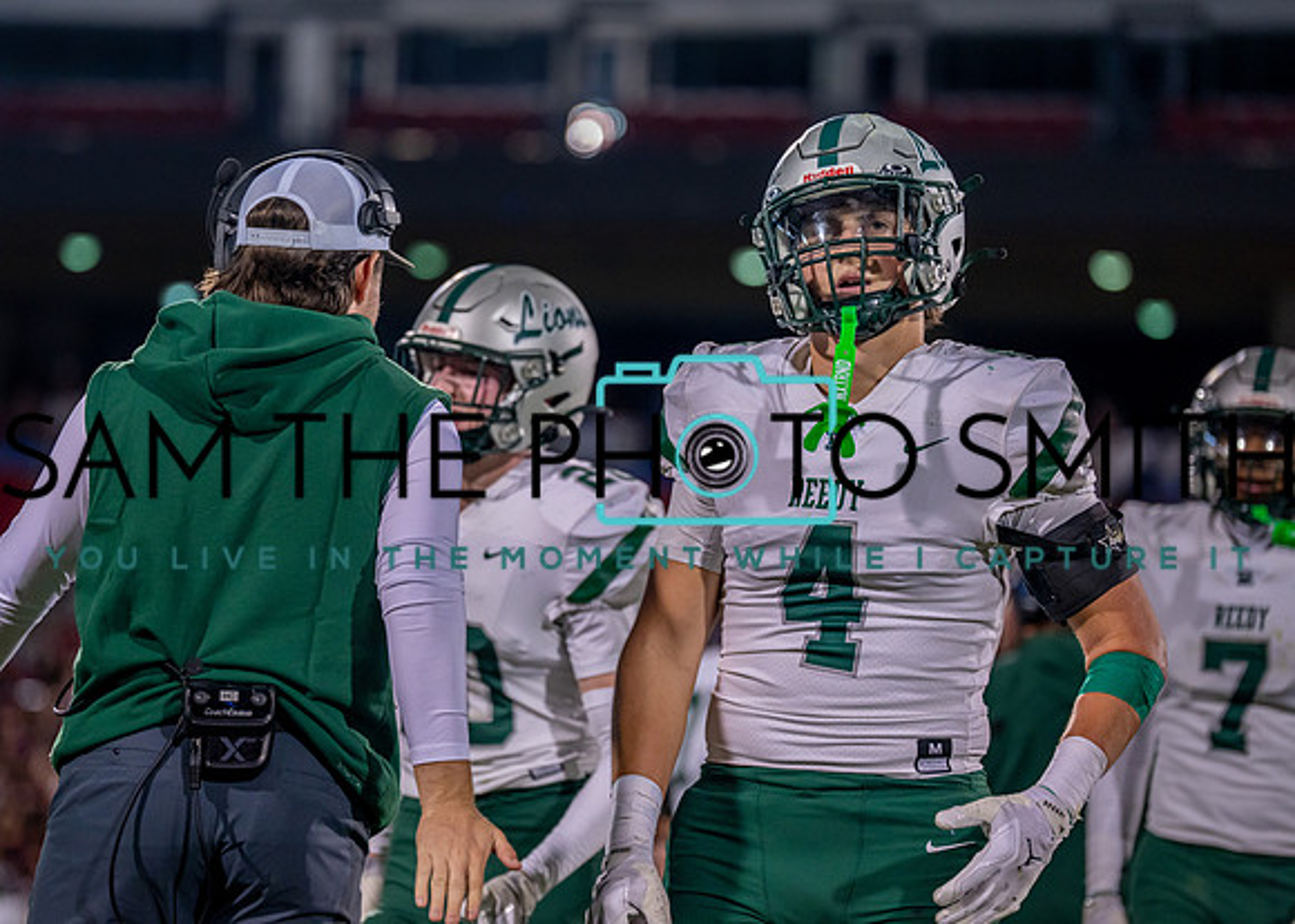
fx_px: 5775
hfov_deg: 12.8
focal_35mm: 157
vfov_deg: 9.2
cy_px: 442
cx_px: 553
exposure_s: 1/1000
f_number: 2.8
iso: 1600
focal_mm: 138
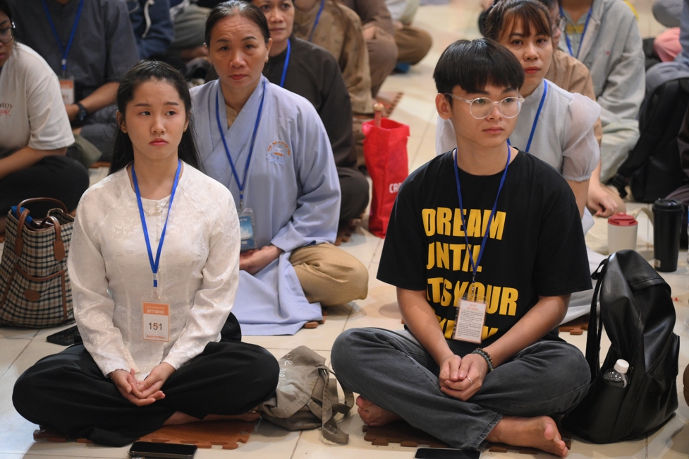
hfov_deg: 17.1
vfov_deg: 11.4
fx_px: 2295
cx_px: 344
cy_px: 230
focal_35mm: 120
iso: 5000
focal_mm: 120
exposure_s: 1/250
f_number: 4
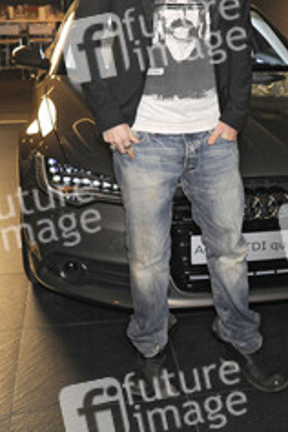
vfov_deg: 36.3
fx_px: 648
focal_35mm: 54
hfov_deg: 24.8
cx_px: 206
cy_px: 131
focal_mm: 32
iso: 2500
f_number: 4.5
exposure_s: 1/50
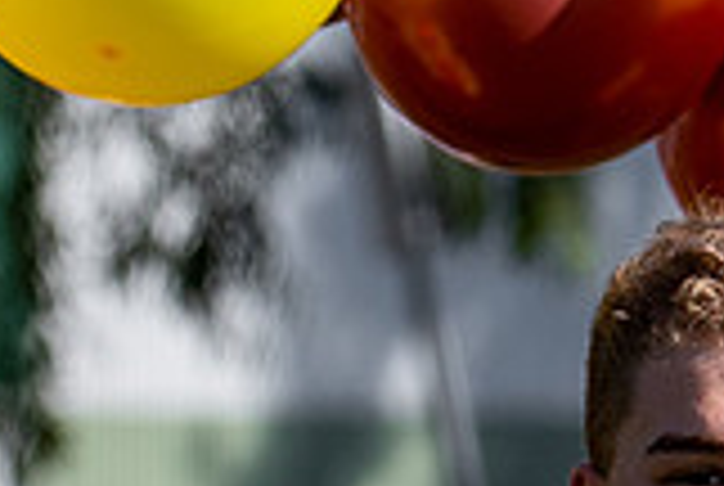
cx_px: 697
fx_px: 32156
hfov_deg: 1.3
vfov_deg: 0.9
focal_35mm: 1596
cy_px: 1241
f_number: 4
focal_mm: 120
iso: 100
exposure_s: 1/1000
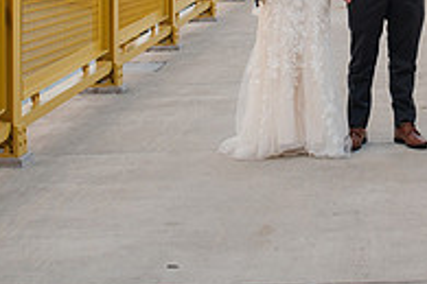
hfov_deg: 18.9
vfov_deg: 12.3
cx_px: 355
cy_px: -119
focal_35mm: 107
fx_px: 1269
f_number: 3.5
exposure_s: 1/400
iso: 400
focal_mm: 35
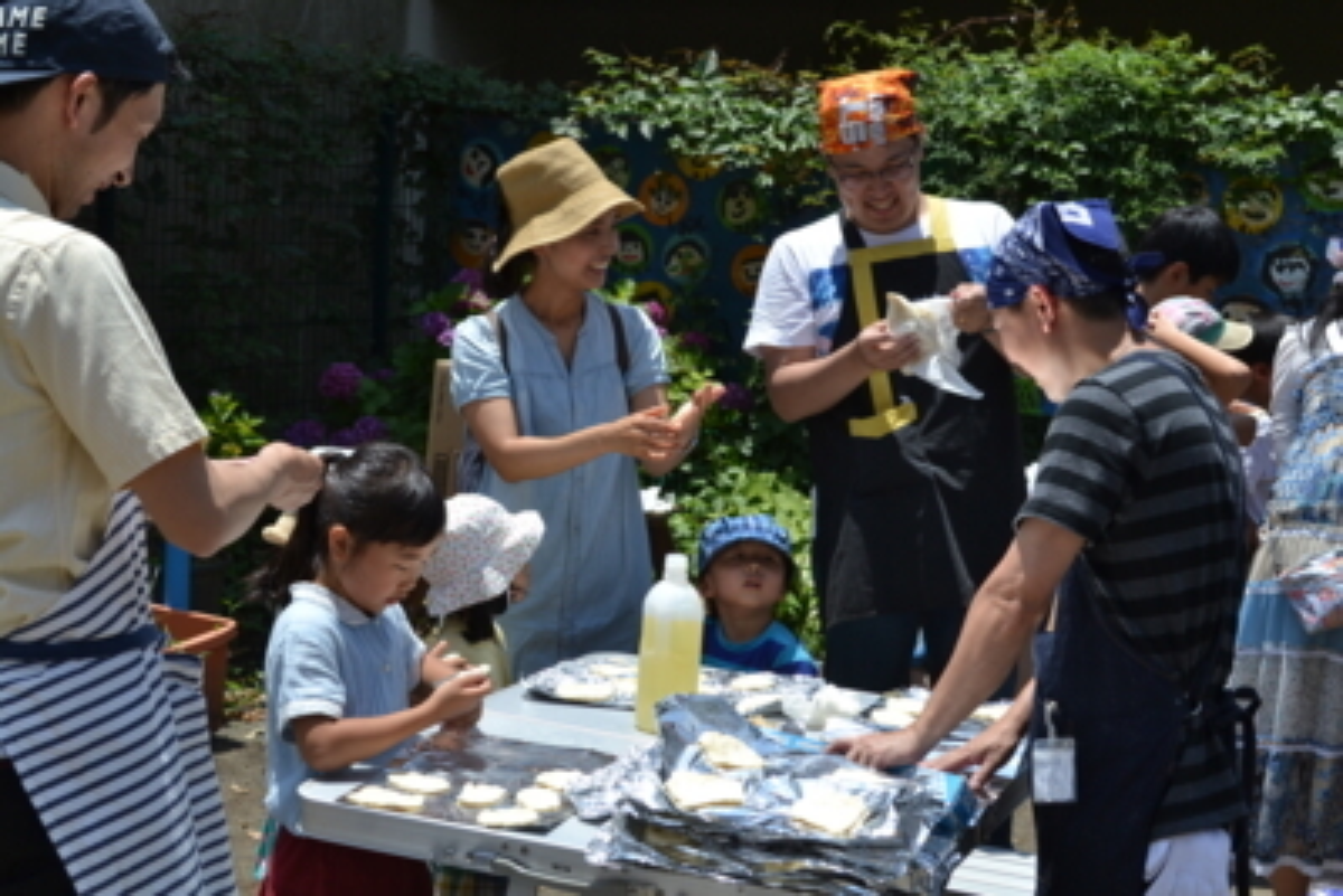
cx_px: 672
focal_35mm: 57
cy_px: 448
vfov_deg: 23.8
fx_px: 2127
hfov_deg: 35.0
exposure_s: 1/250
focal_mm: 38
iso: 100
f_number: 8
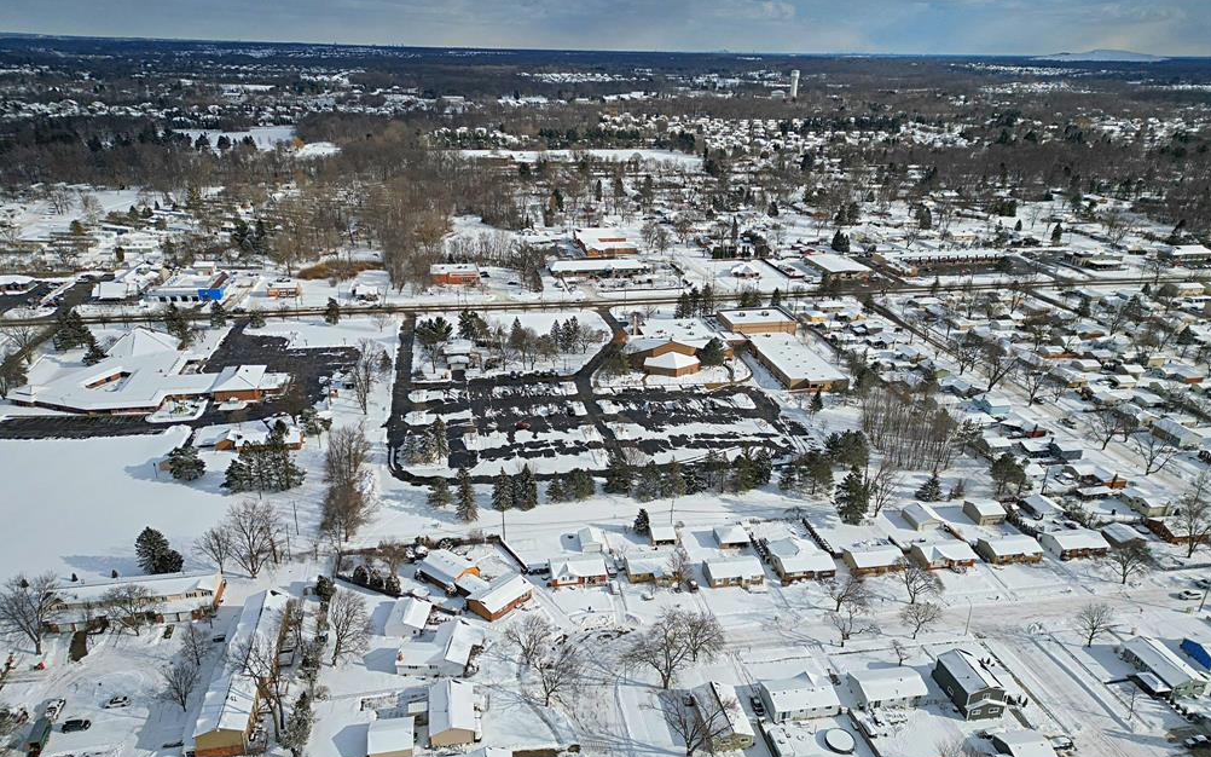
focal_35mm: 26
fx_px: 858
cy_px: 422
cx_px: 598
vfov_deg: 47.5
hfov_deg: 70.4
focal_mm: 6.7
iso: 130
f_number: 1.7
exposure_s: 1/8000
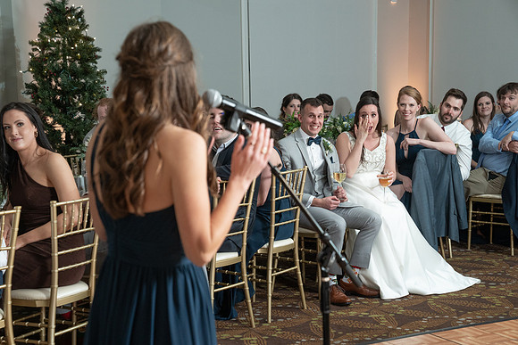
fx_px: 968
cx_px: 250
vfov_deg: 20.3
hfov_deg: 30.0
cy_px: 178
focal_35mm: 67
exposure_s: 1/200
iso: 2000
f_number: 5
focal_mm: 65
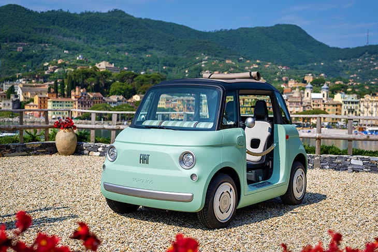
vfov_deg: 27.0
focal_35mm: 50
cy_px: 126
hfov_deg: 39.6
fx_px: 525
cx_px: 189
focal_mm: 50
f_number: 4
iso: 32
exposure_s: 1/500
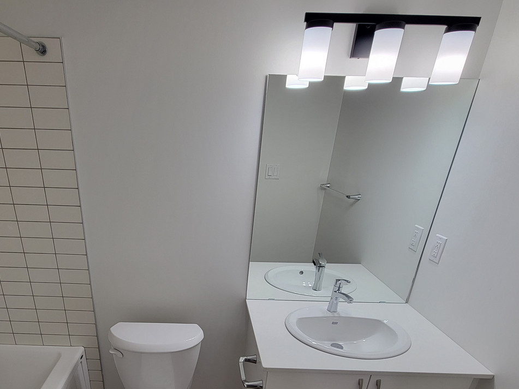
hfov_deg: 77.5
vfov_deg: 59.3
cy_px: 301
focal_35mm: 21
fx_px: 315
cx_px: 192
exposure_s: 1/60
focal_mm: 2.2
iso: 64
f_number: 2.2
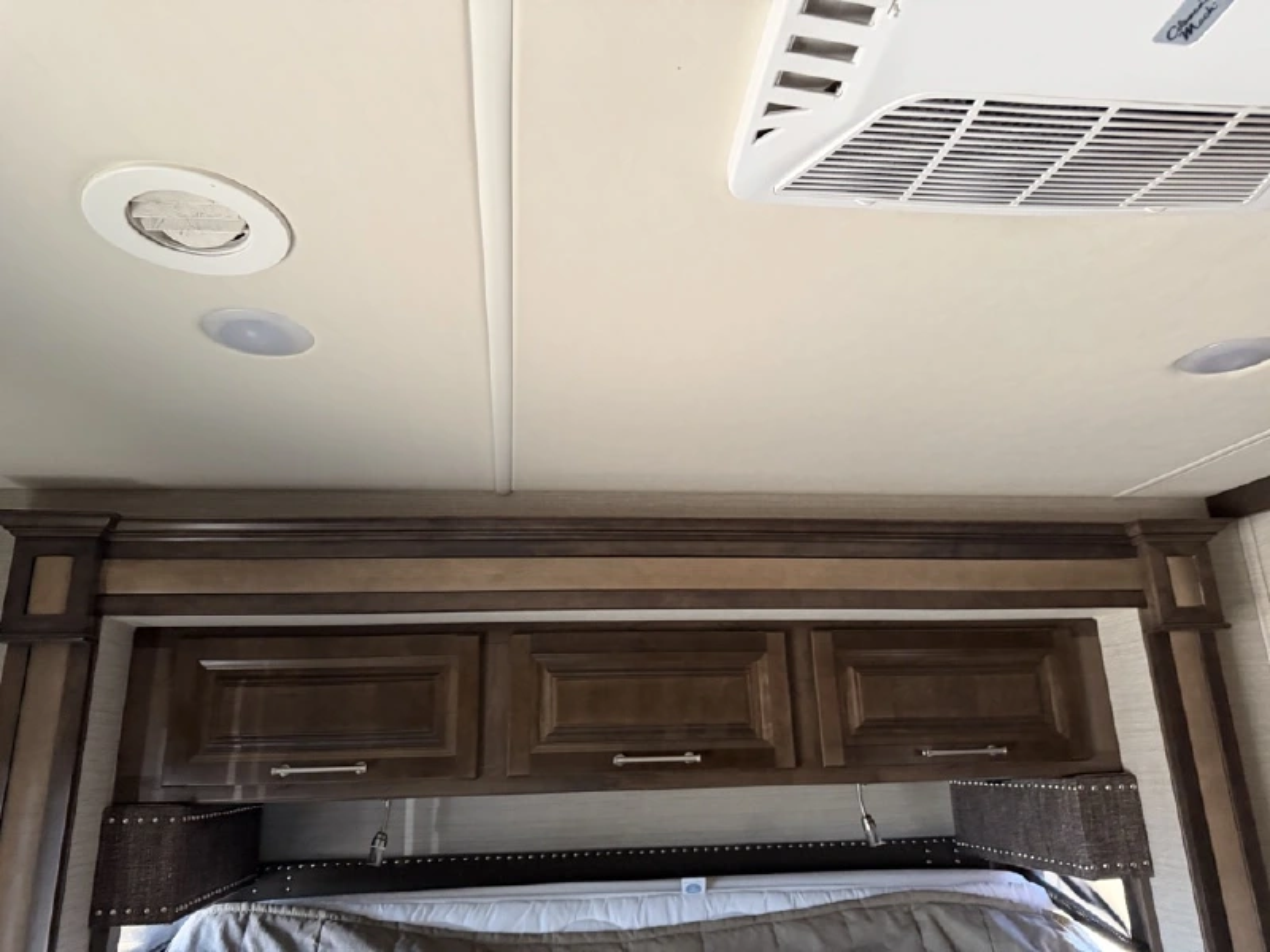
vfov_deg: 56.8
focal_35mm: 24
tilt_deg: +16.8
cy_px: 476
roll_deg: +2.9
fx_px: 881
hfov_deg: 71.6
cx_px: 635
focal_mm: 6.76
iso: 800
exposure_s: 1/60
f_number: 1.78
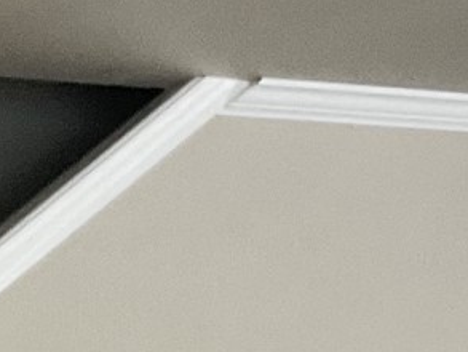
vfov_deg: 7.4
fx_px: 2570
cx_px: 650
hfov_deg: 10.1
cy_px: 763
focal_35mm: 190
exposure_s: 1/60
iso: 100
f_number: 1.8
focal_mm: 3
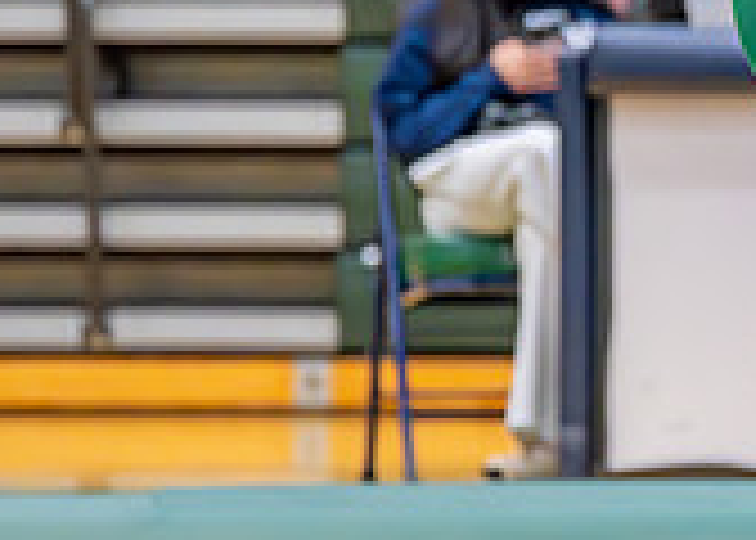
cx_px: 1261
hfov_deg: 5.2
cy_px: -15
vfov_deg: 3.7
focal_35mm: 384
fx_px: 8245
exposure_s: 1/1000
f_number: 2.8
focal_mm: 92
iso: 6400
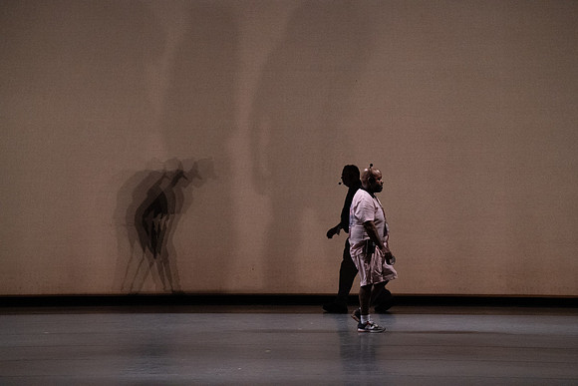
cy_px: 193
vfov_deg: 7.5
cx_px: 289
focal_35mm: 182
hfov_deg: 11.3
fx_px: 2923
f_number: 6.3
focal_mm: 182
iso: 12800
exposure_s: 1/500
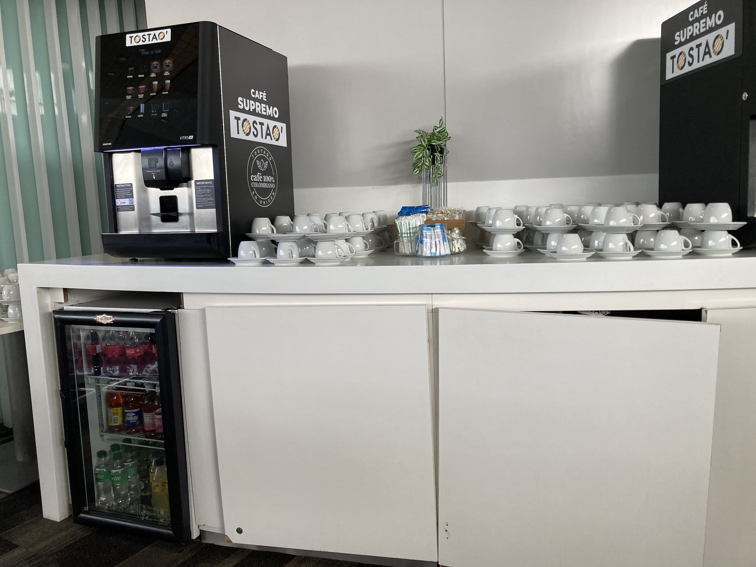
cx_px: 378
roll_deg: +1.1
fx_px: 612
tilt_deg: -7.1
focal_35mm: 28
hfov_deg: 63.4
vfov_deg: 49.7
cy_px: 284
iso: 80
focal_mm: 3.99
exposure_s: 1/121
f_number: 1.8
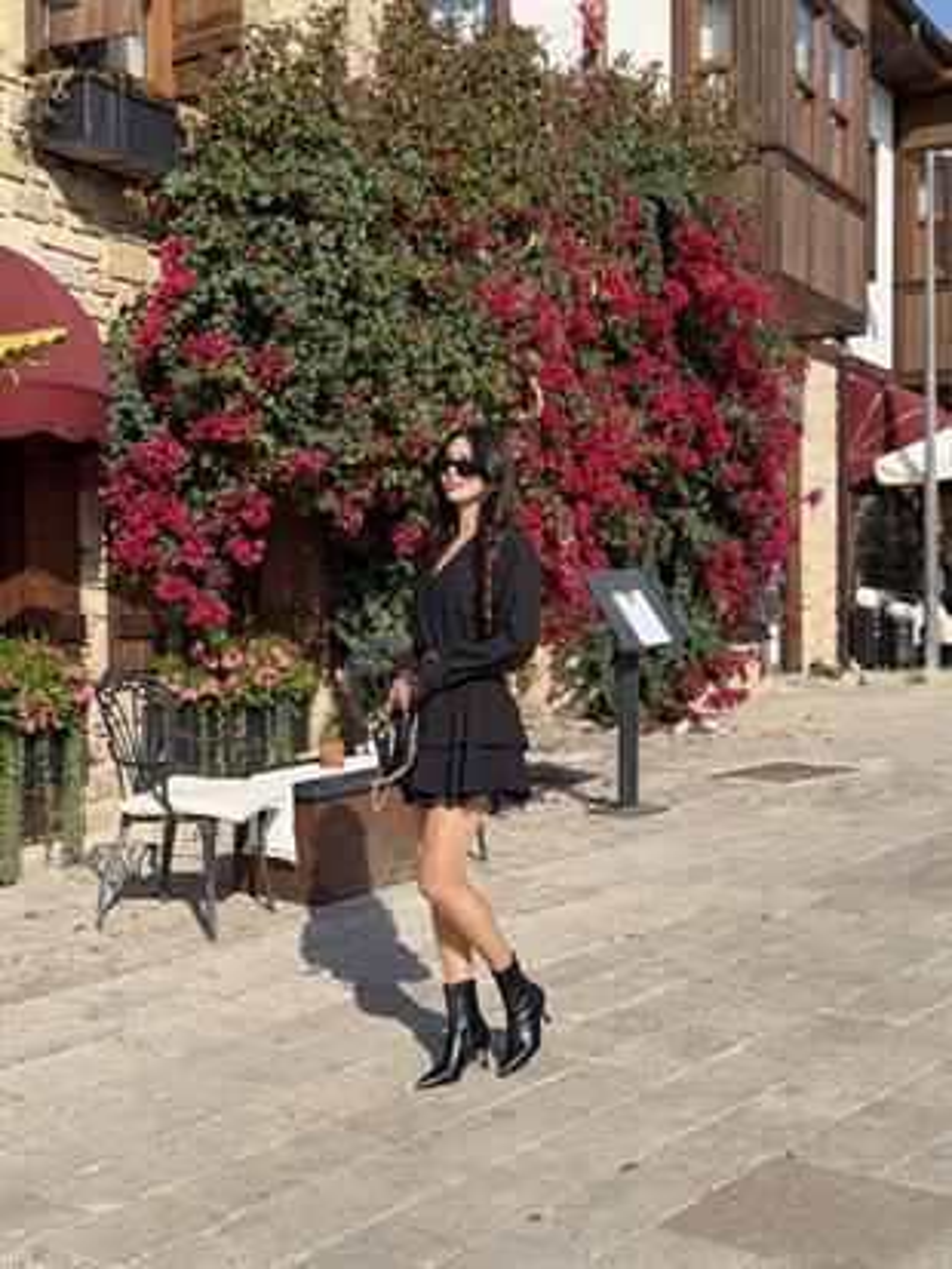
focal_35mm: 48
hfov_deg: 30.3
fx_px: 1759
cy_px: 634
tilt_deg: -0.6
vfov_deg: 39.6
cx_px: 476
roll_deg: -0.7
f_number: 1.78
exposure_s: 1/4098
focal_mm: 6.76
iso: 64
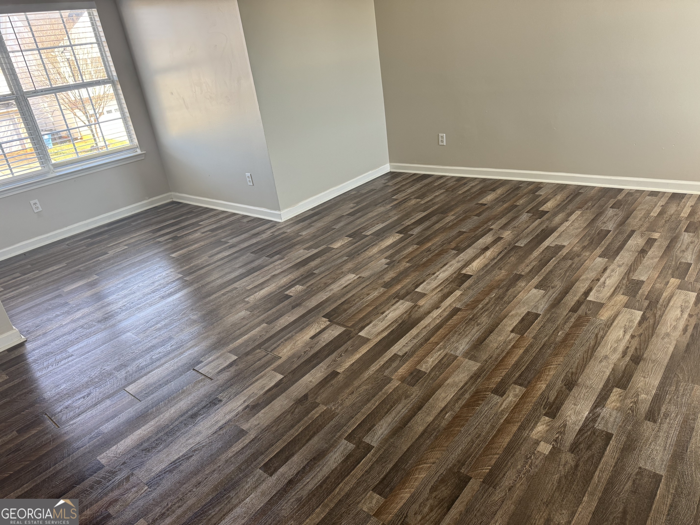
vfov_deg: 56.8
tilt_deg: -25.4
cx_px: 350
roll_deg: +8.3
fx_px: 485
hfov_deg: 71.6
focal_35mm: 24
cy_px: 262
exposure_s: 1/121
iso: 125
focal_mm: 6.76
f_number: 1.78
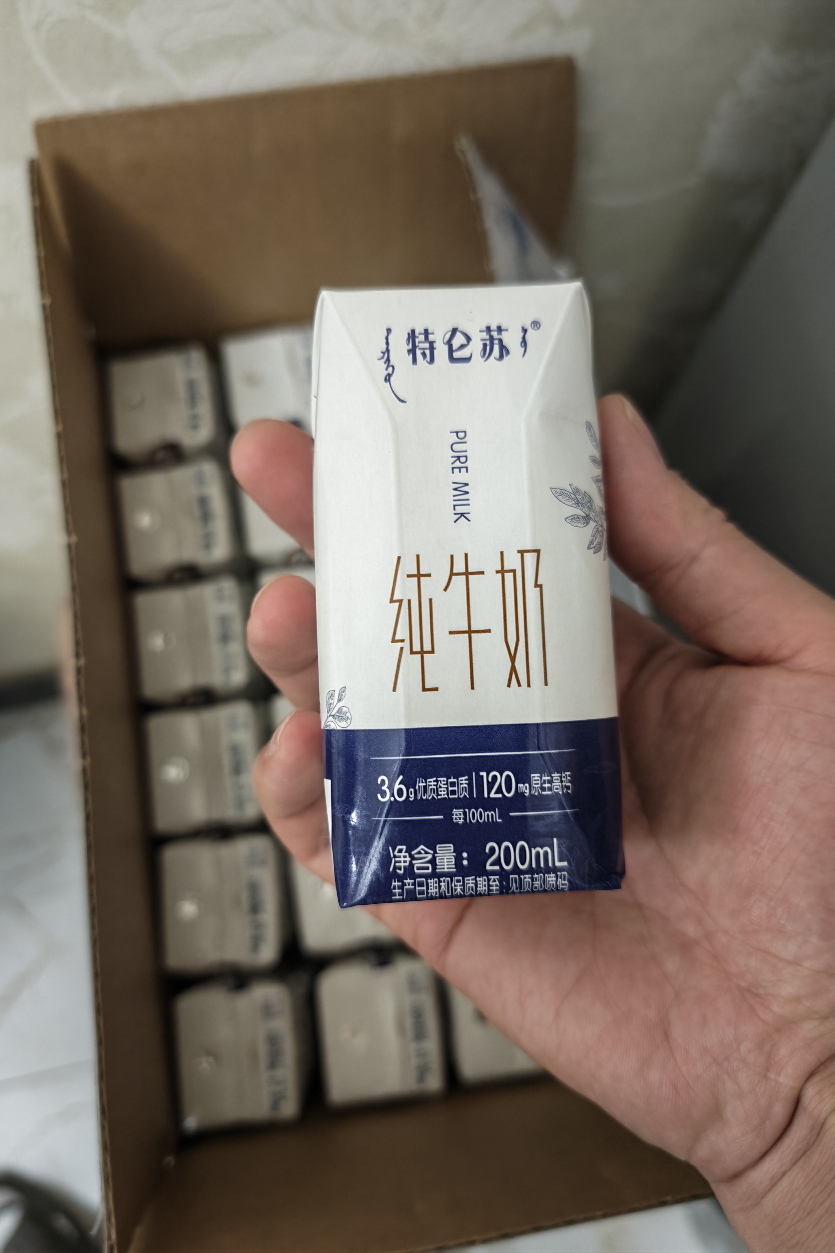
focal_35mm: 24
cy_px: 626
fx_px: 835
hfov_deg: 53.1
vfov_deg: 73.7
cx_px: 402
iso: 640
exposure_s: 1/33
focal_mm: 6.55
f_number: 1.6
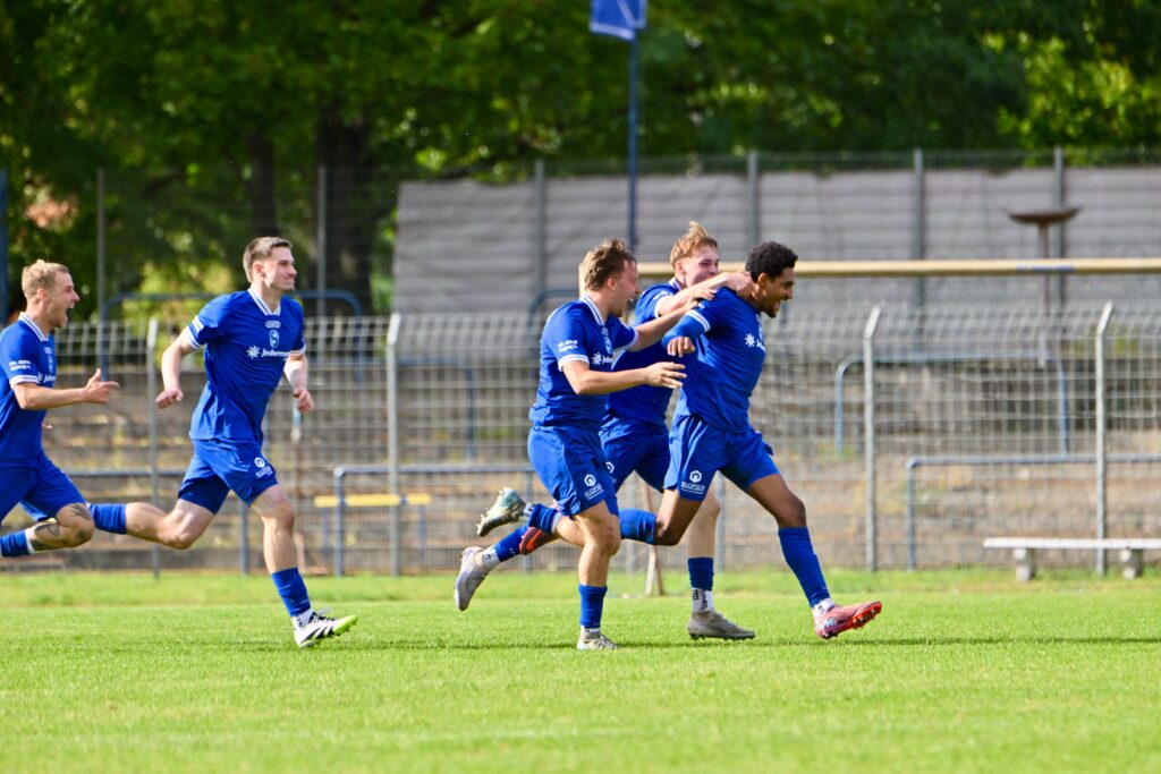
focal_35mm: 400
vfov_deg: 3.4
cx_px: 580
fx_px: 12901
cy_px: 387
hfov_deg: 5.2
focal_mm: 400
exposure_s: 1/1600
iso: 640
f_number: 5.6
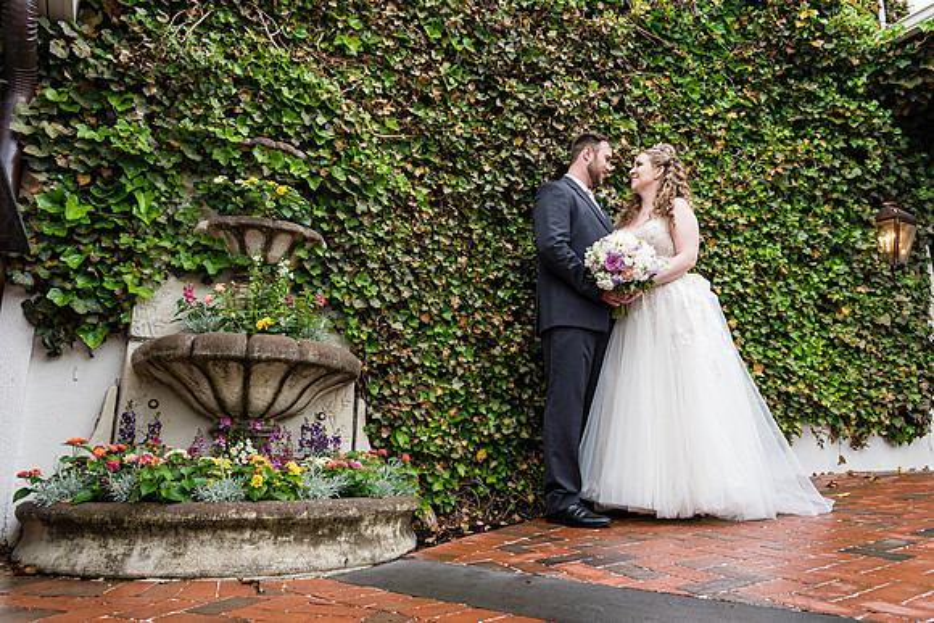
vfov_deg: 51.3
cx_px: 467
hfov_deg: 71.4
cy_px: 305
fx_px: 649
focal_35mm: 25
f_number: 6.3
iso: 500
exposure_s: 1/125
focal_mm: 24
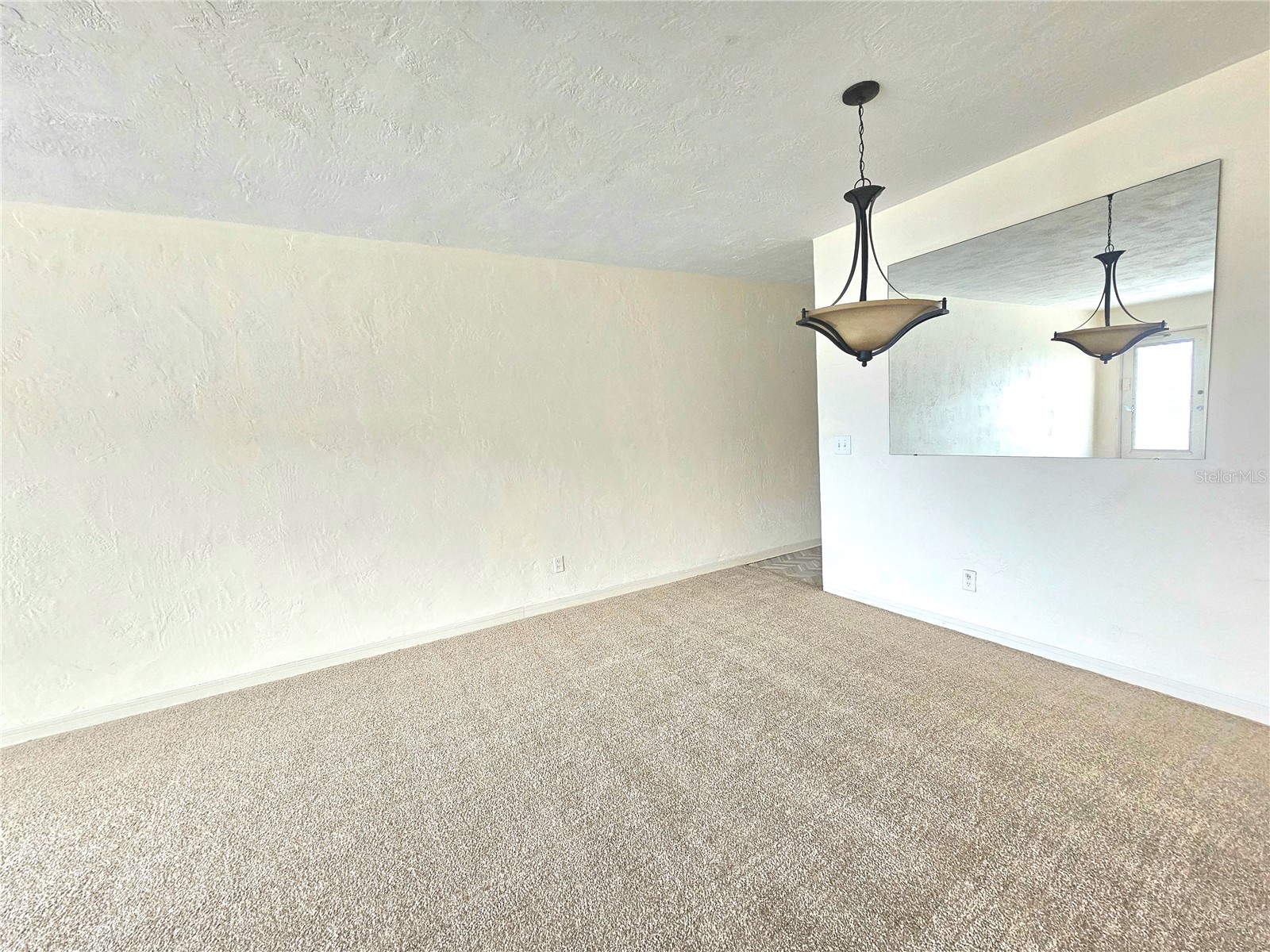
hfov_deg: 106.2
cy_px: 476
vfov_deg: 89.9
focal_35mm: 13
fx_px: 477
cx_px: 635
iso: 200
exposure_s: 1/77.5
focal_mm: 2.2
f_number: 2.2
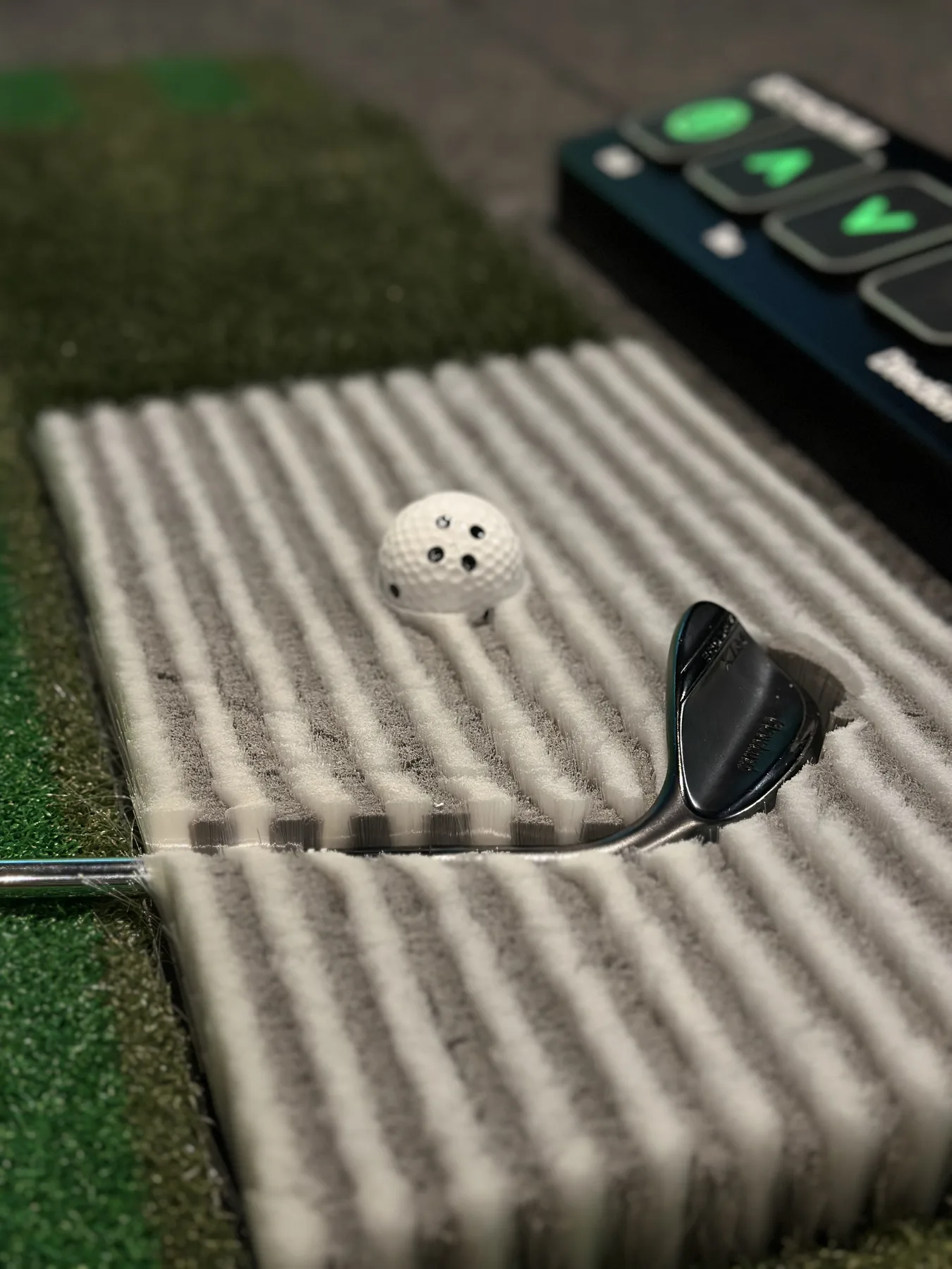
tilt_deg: -30.9
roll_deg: +1.0
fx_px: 1760
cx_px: 476
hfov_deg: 30.3
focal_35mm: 48
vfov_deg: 39.7
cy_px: 634
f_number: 1.78
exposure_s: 1/60
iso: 200
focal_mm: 6.86
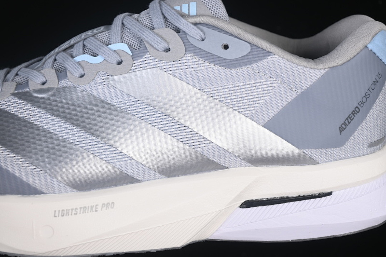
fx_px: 804
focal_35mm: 75
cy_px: 128
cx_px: 193
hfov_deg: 27.0
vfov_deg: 18.2
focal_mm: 50
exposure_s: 1/80
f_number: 7.1
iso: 160
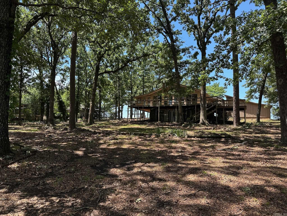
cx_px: 144
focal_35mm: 24
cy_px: 108
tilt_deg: +5.5
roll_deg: -1.8
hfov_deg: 71.6
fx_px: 199
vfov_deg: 56.8
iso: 80
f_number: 1.78
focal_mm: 6.86
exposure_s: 1/791
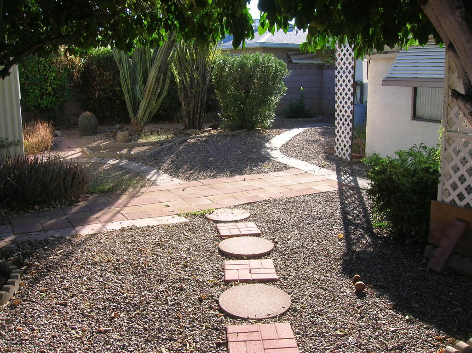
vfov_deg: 41.7
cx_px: 236
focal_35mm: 34
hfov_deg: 54.0
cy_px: 176
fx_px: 463
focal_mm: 5.7
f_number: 4.9
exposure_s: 1/133
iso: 50
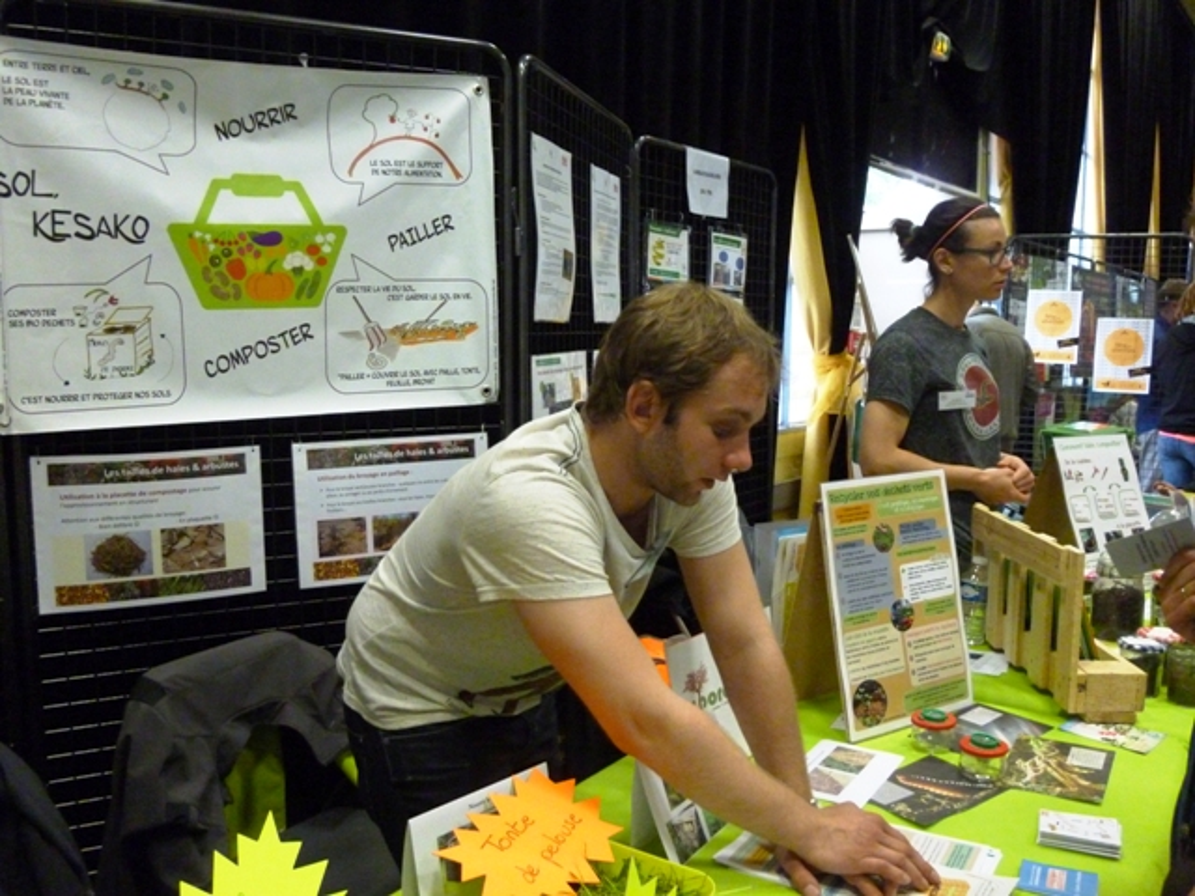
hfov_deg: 58.4
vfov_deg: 45.4
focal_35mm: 31
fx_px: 1070
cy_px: 448
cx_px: 598
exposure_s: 1/30
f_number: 3.4
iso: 800
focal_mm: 5.6
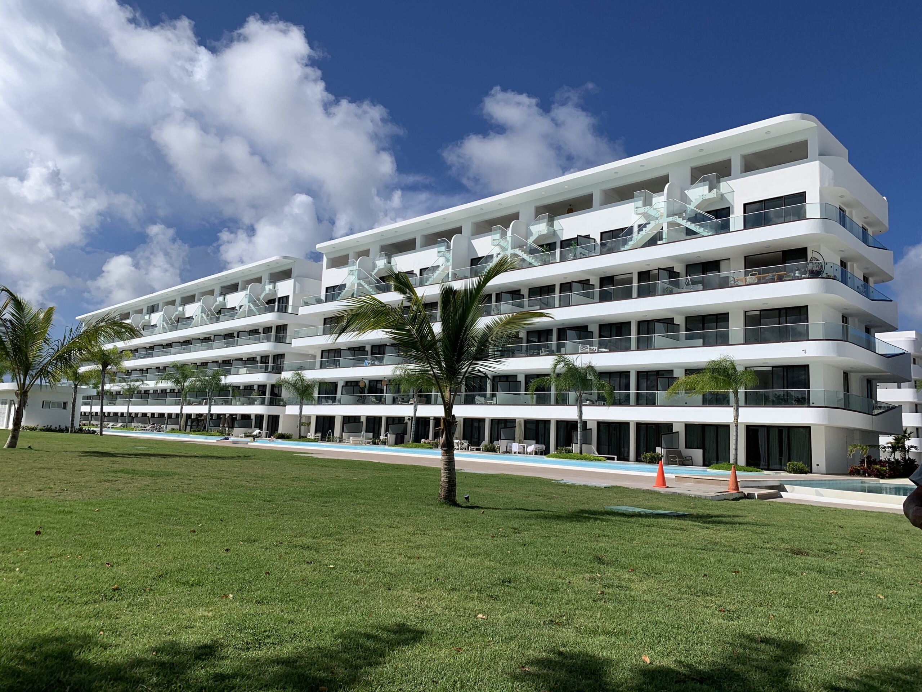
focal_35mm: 26
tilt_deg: +6.6
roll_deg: -2.8
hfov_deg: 67.3
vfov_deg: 53.1
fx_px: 693
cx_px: 461
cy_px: 346
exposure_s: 1/5405
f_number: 1.8
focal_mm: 4.25
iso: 25
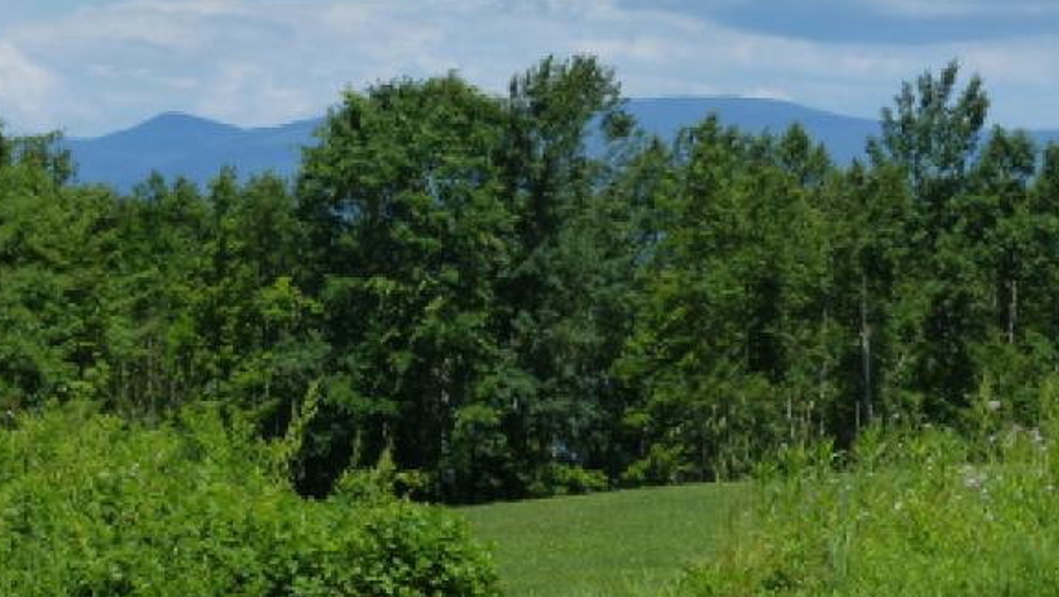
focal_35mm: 218
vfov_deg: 5.6
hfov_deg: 9.9
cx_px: 331
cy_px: 49
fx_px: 6125
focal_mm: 20.1
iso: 160
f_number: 4
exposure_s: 1/1600
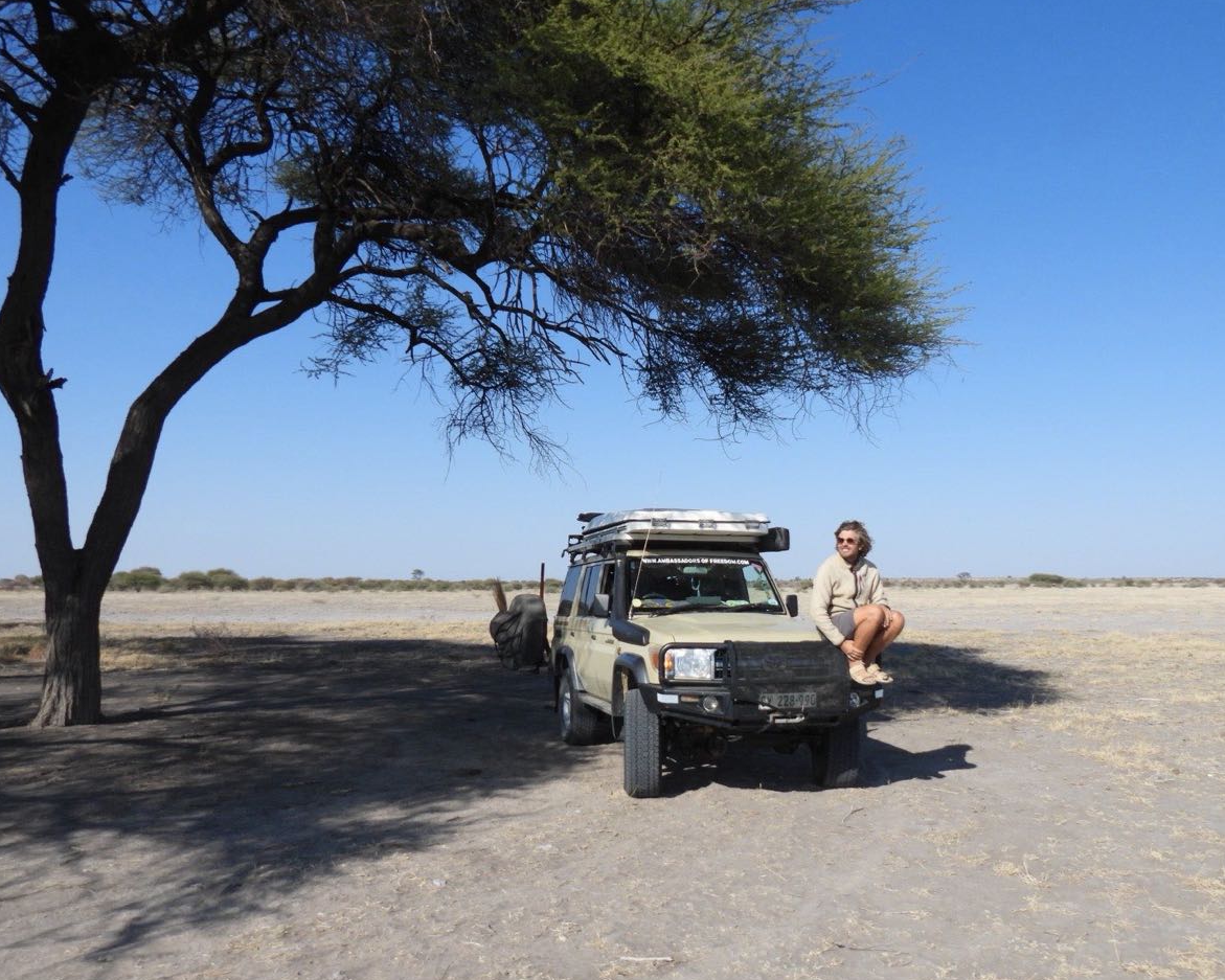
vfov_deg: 54.9
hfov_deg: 65.9
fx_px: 943
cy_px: 499
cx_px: 660
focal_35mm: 26
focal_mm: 4.3
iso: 100
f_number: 3.2
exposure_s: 1/1600
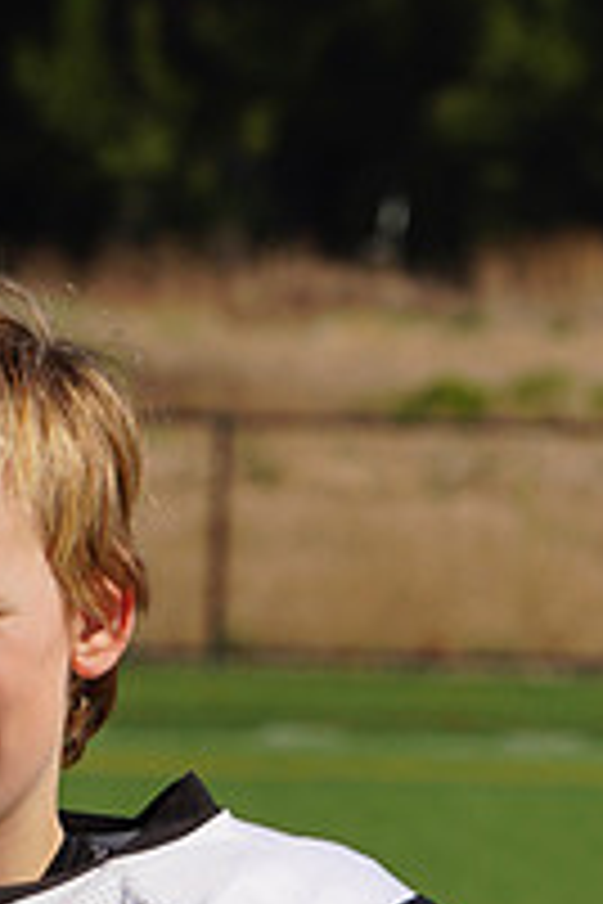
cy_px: 1115
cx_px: -212
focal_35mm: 621
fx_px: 15601
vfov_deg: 3.3
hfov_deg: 2.2
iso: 100
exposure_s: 1/250
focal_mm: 215
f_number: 14
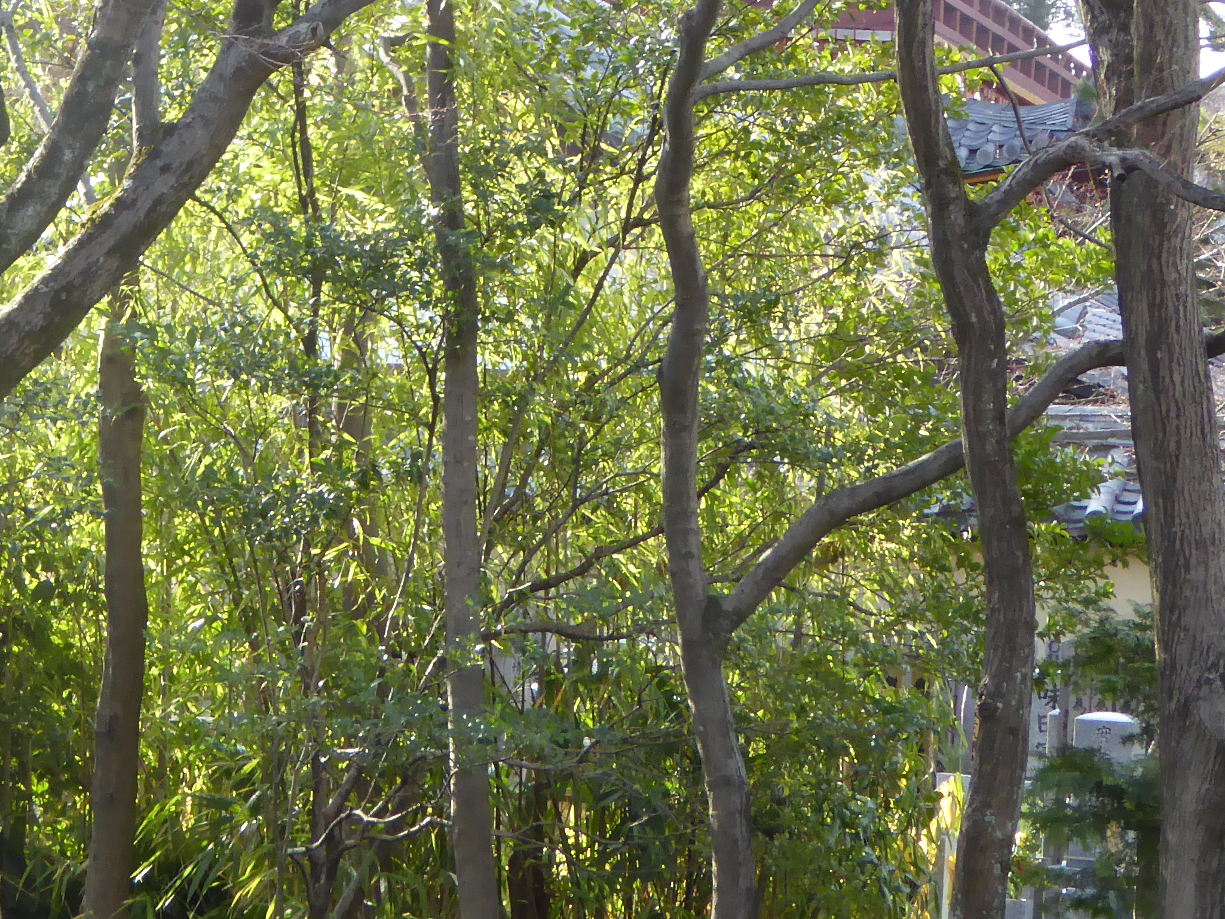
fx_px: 7185
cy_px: 138
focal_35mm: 203
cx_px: 218
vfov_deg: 7.3
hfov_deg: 9.7
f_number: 4.7
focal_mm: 14.1
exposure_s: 1/125
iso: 250
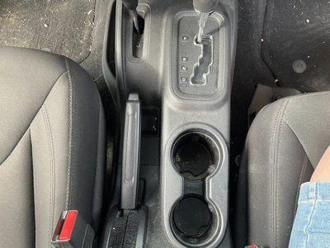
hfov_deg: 61.7
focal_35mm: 29
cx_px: 165
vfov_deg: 48.2
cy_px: 124
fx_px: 276
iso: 64
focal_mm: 3
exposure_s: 1/72
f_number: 1.8
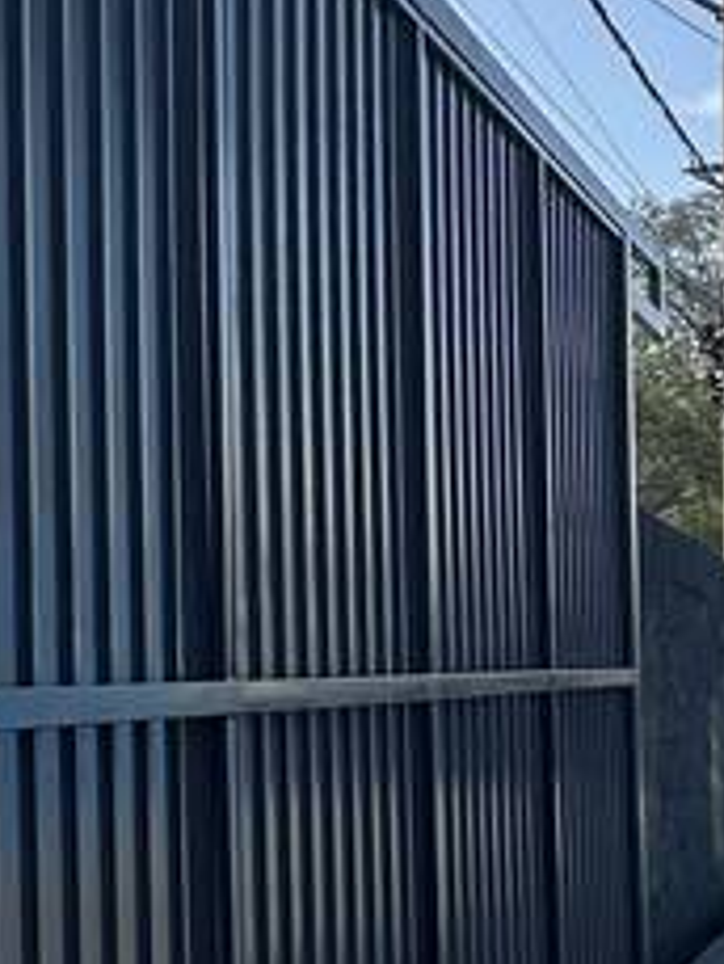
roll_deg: -0.4
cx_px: 1536
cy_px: 631
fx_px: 1839
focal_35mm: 66
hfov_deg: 16.0
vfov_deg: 29.2
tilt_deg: +1.2
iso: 40
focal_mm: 2.22
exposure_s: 1/1125
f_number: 2.2
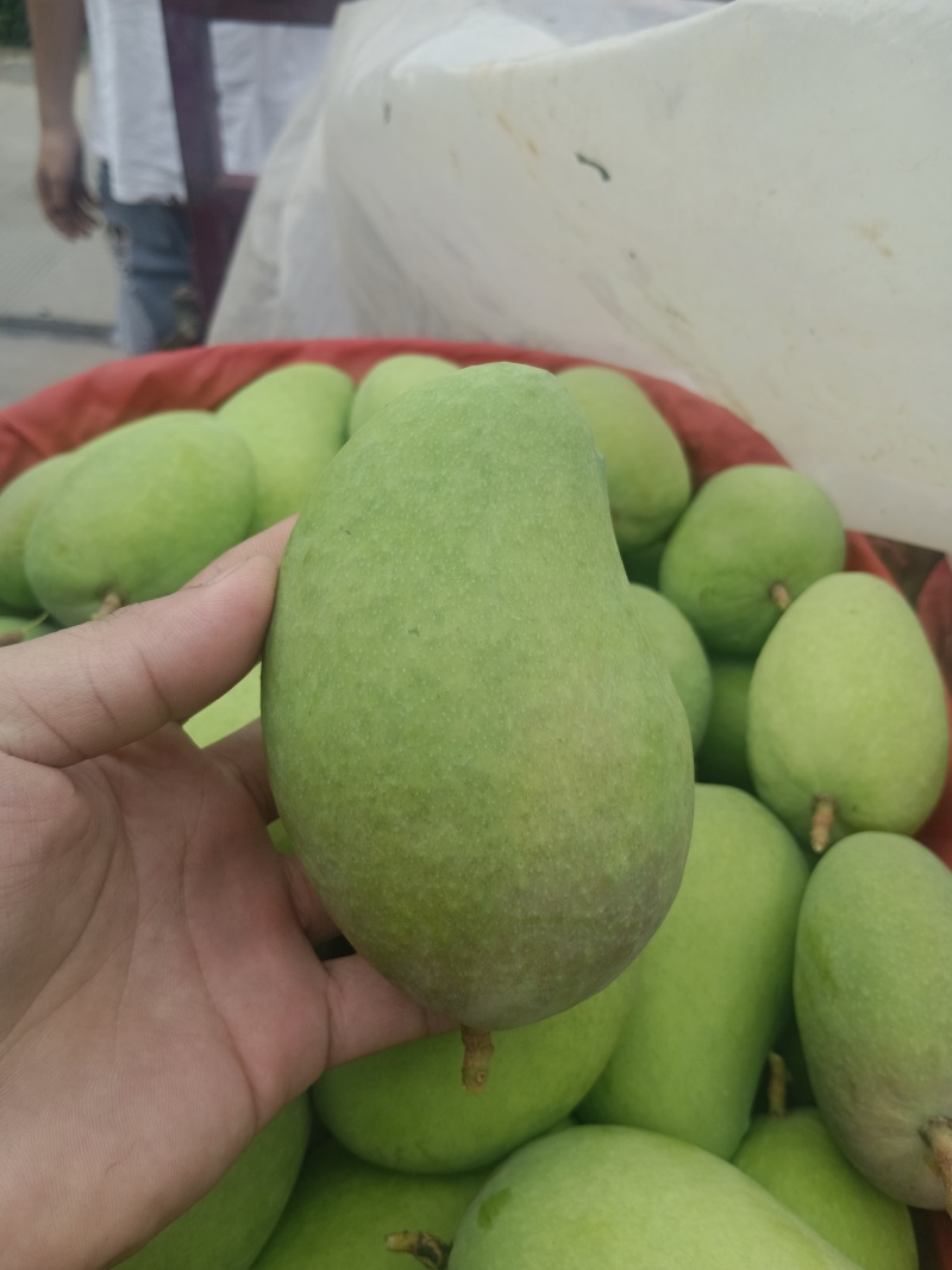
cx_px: 476
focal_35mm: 26
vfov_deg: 67.3
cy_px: 635
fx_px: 954
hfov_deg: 53.1
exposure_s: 1/348
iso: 100
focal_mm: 3.96
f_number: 1.8
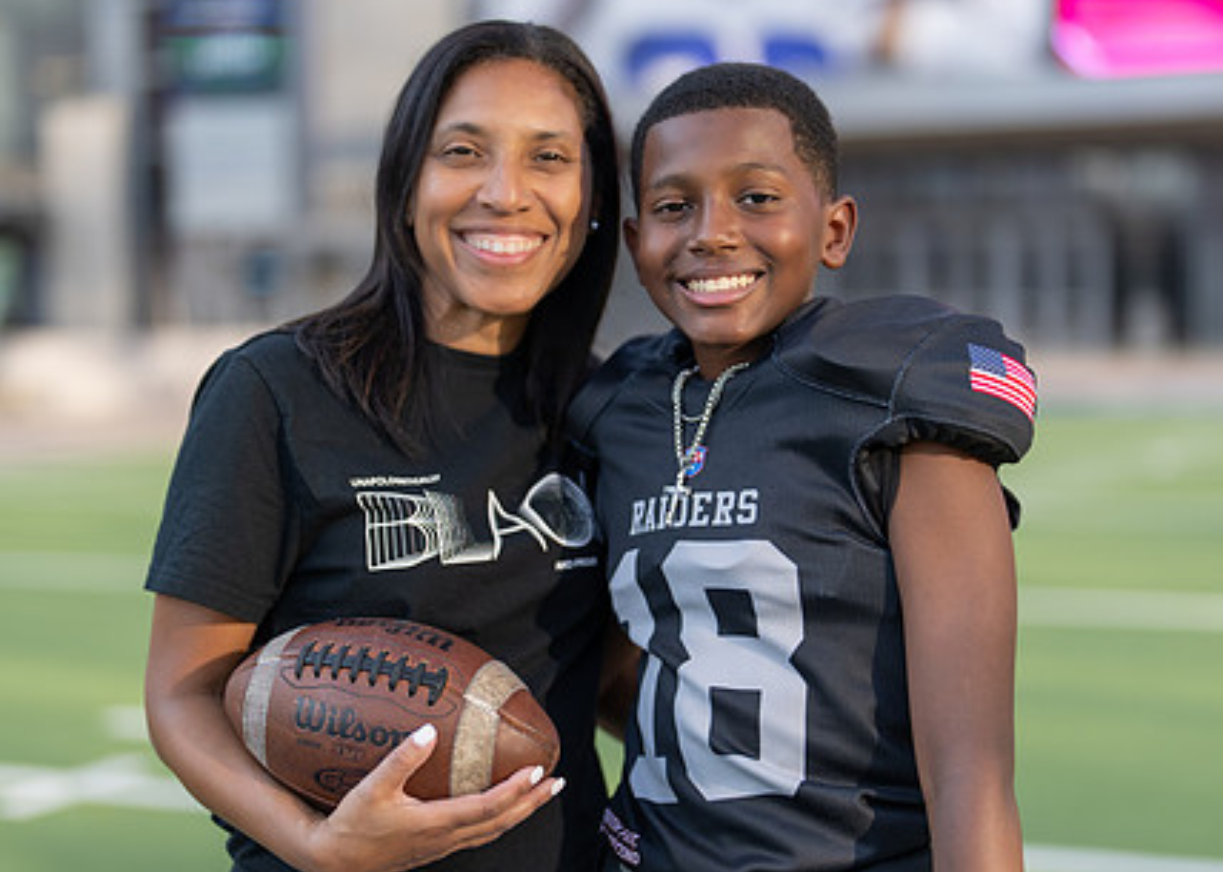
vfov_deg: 20.1
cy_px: 460
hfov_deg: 27.9
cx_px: 669
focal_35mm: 71
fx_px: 2464
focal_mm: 50
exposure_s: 1/2000
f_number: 1.2
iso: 100
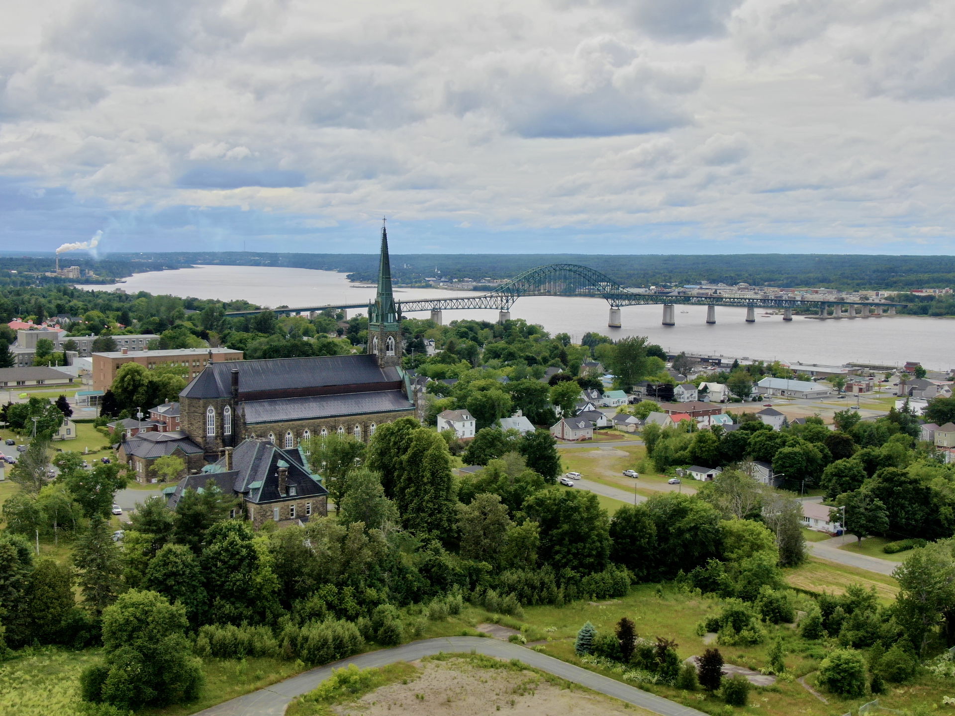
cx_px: 478
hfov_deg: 46.8
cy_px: 358
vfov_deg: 36.0
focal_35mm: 40
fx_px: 1104
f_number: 3.5
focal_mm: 6.92
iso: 100
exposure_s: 1/800
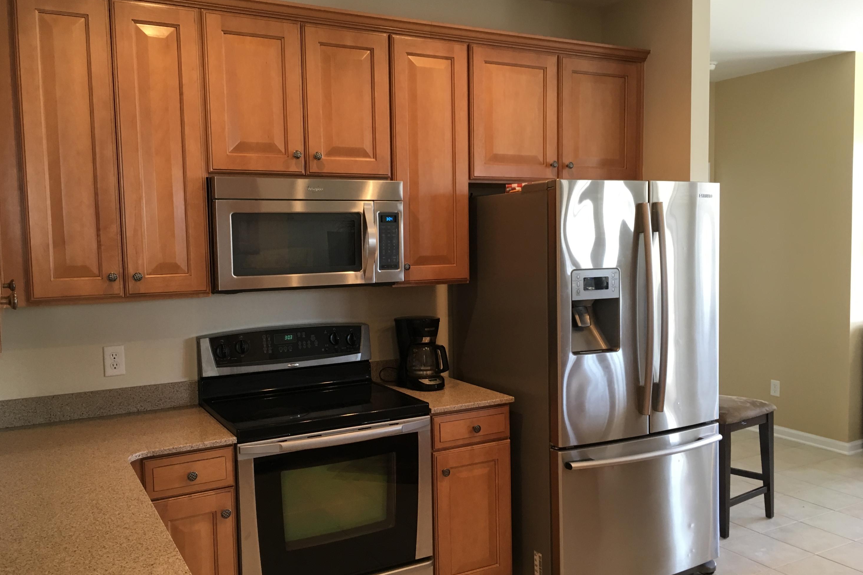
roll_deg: +1.2
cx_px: 433
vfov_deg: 42.3
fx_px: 743
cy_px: 293
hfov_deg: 60.3
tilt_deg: -1.9
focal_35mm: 31
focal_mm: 4.15
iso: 80
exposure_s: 1/30
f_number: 2.2
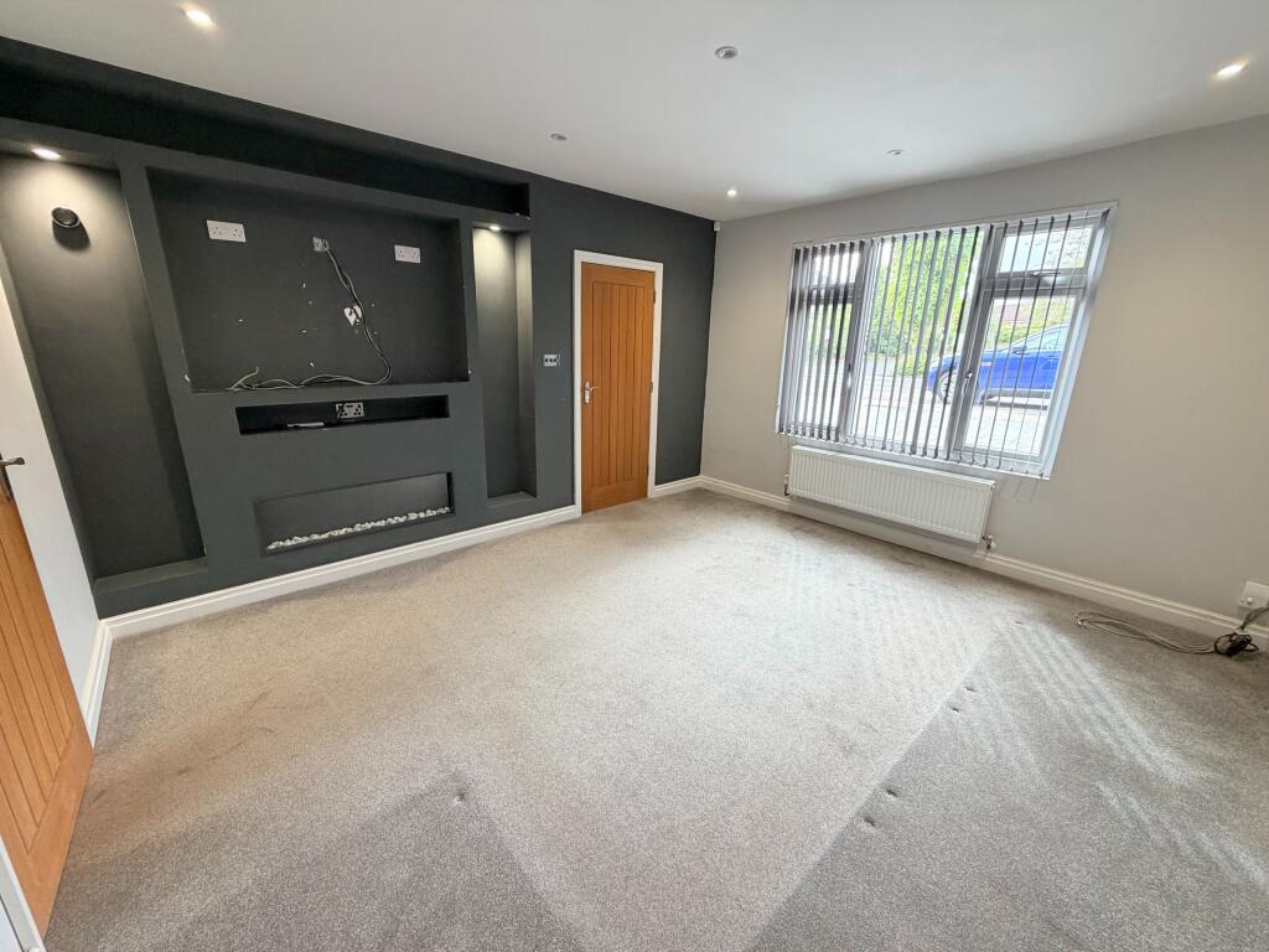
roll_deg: -1.4
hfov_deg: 102.1
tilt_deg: -15.1
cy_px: 476
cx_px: 634
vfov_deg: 85.7
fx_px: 513
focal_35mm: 14
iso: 200
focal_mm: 2.22
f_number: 2.2
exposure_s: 1/100
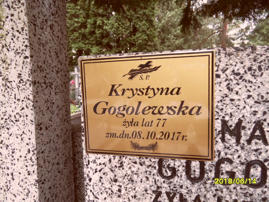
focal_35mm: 24
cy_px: 101
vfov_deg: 56.8
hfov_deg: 71.6
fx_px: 187
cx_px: 134
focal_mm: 3.9
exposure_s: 1/45
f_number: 3.2
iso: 100
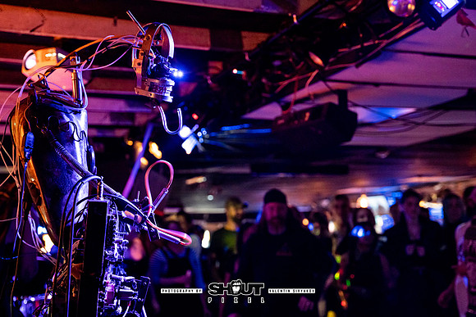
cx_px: 240
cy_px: 159
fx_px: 693
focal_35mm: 52
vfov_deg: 25.8
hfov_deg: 37.9
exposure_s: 1/200
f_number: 2.8
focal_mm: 48.7
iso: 3200
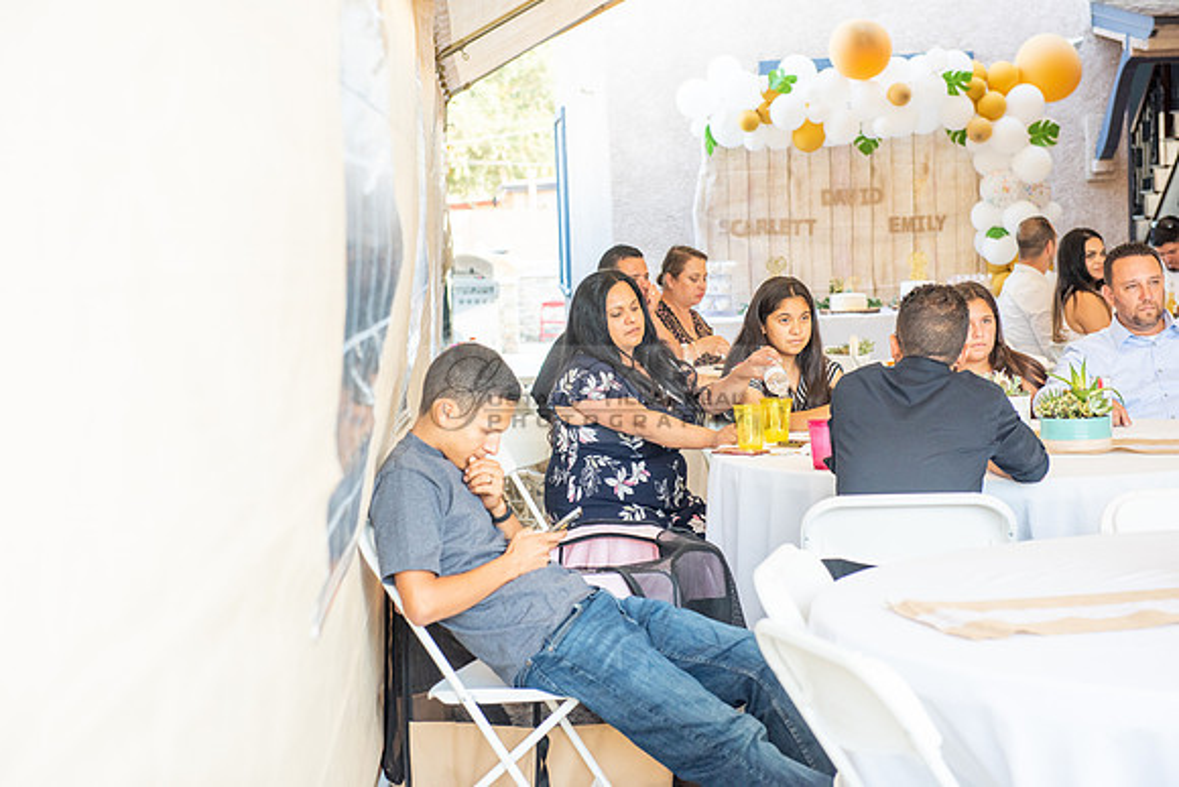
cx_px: 590
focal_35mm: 70
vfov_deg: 19.5
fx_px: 2293
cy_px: 394
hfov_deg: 28.8
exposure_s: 1/250
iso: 640
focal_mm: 70
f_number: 5
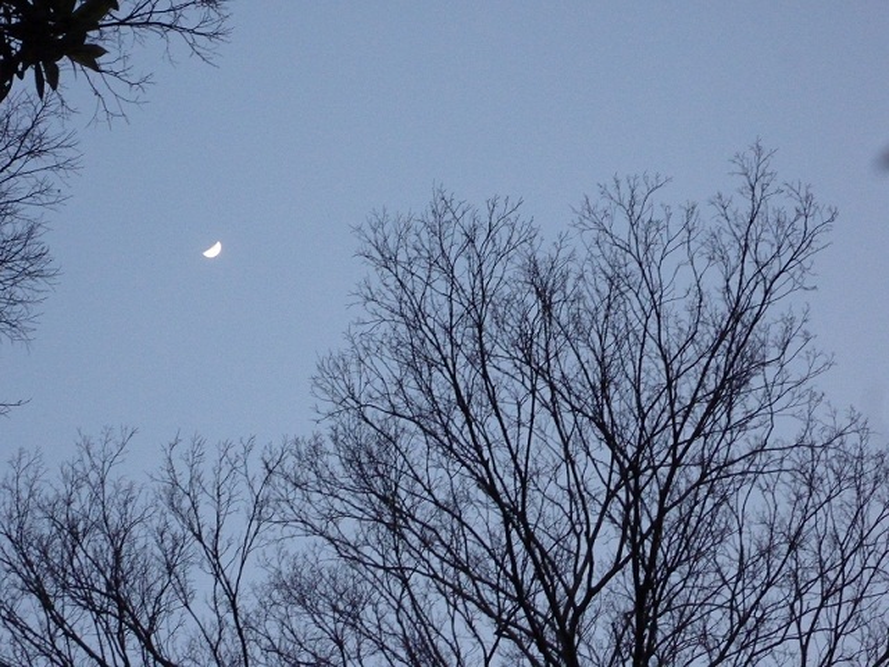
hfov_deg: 23.0
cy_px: 334
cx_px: 444
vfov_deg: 17.4
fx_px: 2183
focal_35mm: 85
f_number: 5.7
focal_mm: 15.2
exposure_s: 1/60
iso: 800
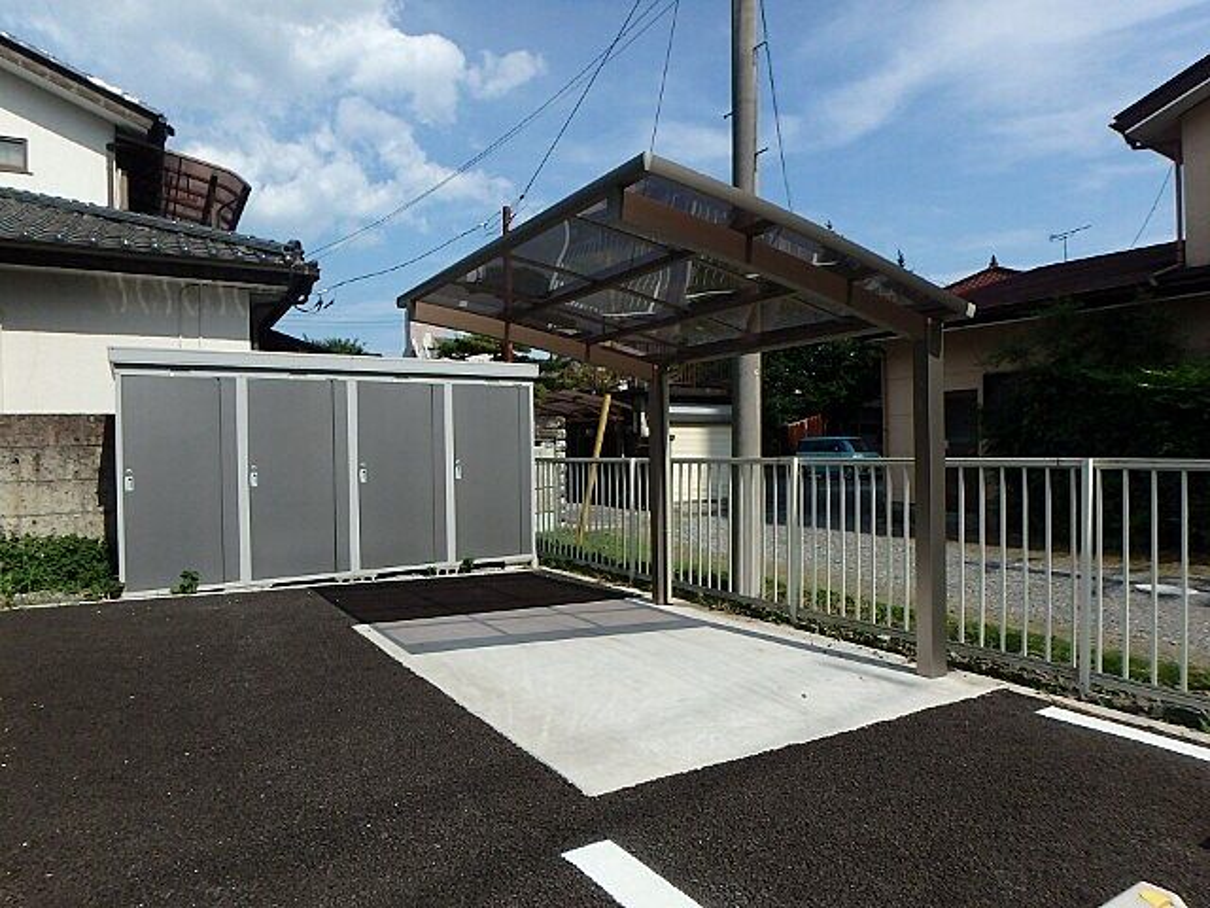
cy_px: 454
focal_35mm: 21
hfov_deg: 79.0
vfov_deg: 63.4
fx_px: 734
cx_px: 605
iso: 125
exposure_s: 1/640
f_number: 6
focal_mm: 3.7
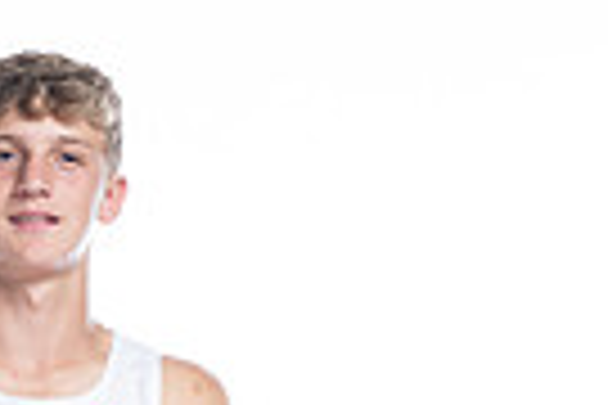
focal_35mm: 213
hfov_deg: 9.6
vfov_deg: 6.2
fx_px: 3597
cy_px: 940
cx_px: 9
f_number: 5.6
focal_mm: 64
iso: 400
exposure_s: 1/250
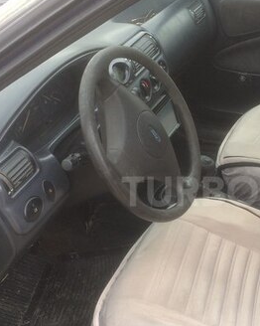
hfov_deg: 26.0
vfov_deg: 33.0
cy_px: 191
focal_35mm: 57
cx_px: 223
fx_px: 549
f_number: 2.2
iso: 64
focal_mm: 4.15
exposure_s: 1/100
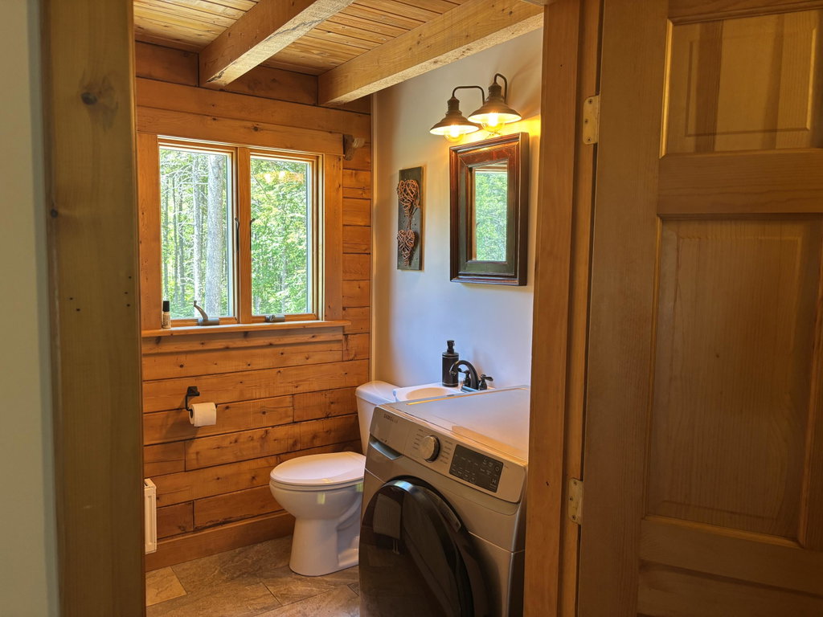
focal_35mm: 26
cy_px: 308
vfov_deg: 53.1
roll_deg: -0.8
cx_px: 412
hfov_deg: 67.3
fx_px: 618
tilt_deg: -5.4
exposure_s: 1/60
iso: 100
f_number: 1.6
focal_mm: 5.96
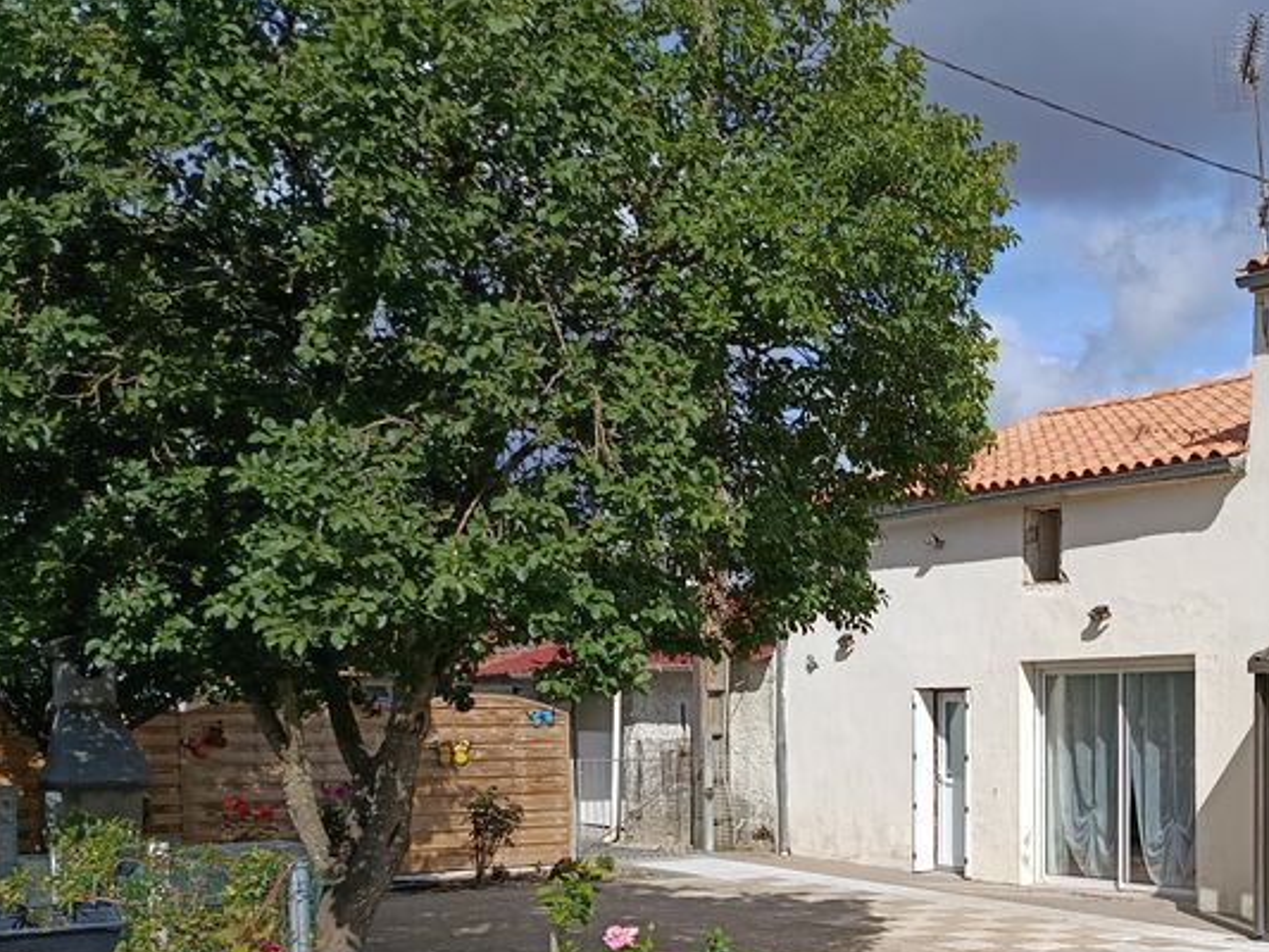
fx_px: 1650
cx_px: 1145
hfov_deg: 39.1
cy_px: 804
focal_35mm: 45
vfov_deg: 31.1
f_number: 1.7
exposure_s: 1/970
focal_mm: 5.24
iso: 51
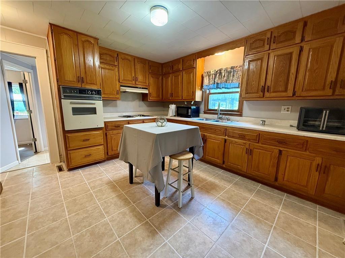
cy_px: 129
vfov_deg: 85.7
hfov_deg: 102.1
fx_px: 140
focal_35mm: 14
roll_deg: -0.9
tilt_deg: -10.5
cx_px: 172
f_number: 2.2
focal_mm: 2.22
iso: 500
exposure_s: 1/60
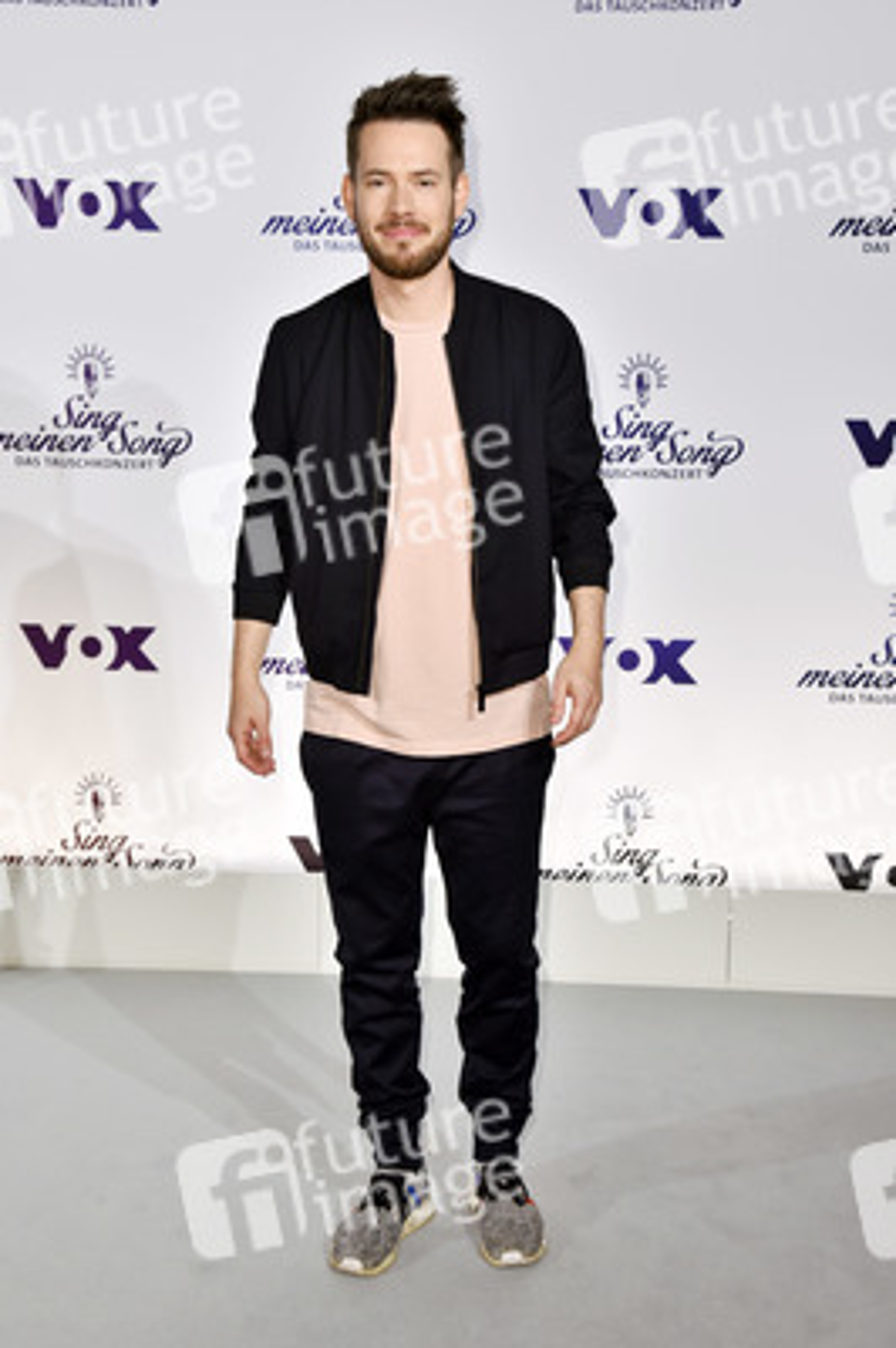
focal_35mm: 46
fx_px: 1720
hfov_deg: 29.2
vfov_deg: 42.8
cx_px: 448
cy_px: 674
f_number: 6.3
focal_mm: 46
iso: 1000
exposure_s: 1/160
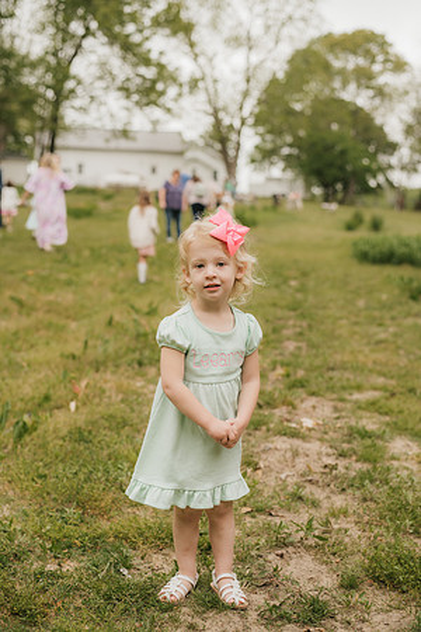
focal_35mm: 50
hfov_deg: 27.0
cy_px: 316
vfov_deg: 39.6
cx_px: 210
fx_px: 877
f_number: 2.8
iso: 100
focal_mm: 50
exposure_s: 1/200
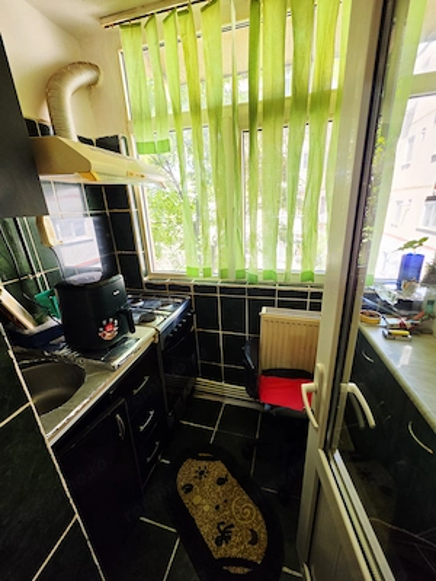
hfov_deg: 89.9
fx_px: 218
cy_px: 290
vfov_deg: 106.2
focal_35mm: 13
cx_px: 218
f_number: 1.9
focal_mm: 2.2
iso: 40
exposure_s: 1/101
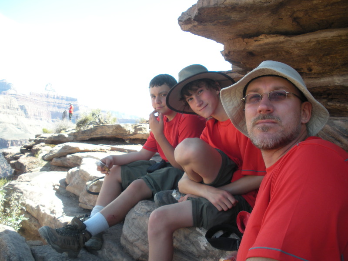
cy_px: 130
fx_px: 362
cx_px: 174
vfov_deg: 39.7
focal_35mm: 36
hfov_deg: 51.4
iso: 64
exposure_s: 1/133
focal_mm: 6.3
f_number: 3.5
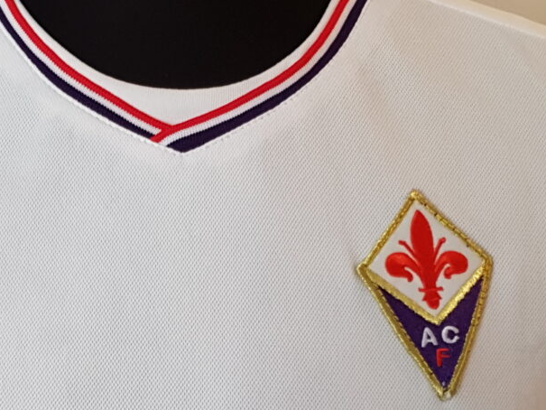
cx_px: 169
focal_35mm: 44
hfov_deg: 42.2
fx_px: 694
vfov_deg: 32.1
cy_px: 318
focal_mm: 4.32
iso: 100
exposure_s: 1/50
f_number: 1.5
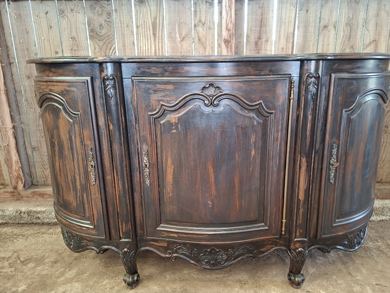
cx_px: 211
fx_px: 304
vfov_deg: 51.3
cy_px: 160
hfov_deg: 65.2
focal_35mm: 27
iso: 320
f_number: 1.8
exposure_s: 1/50
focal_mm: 5.54
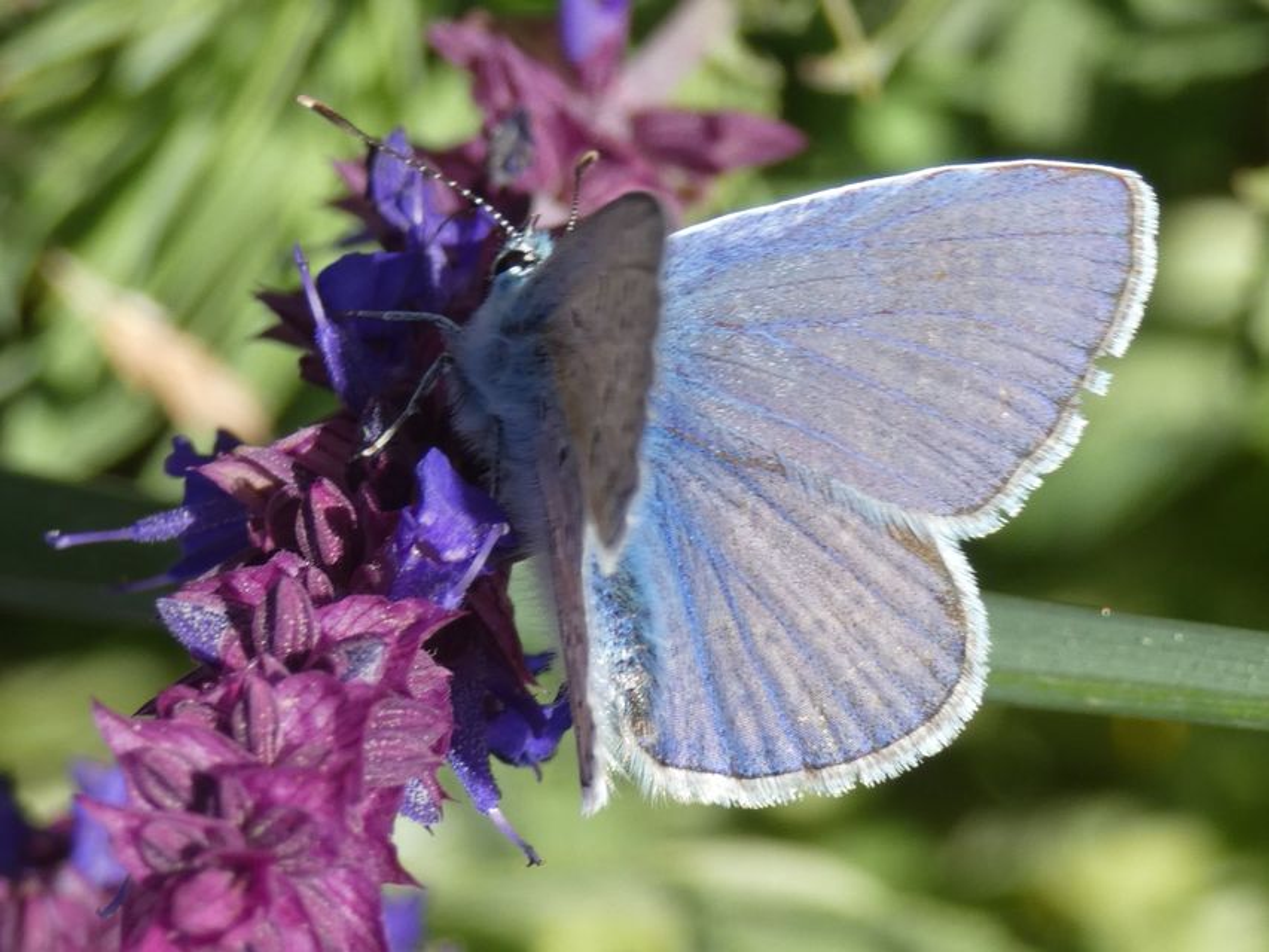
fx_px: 5500
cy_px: 476
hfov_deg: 13.2
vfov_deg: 9.9
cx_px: 634
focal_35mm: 150
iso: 80
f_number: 5.4
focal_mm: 26.9
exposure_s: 1/125
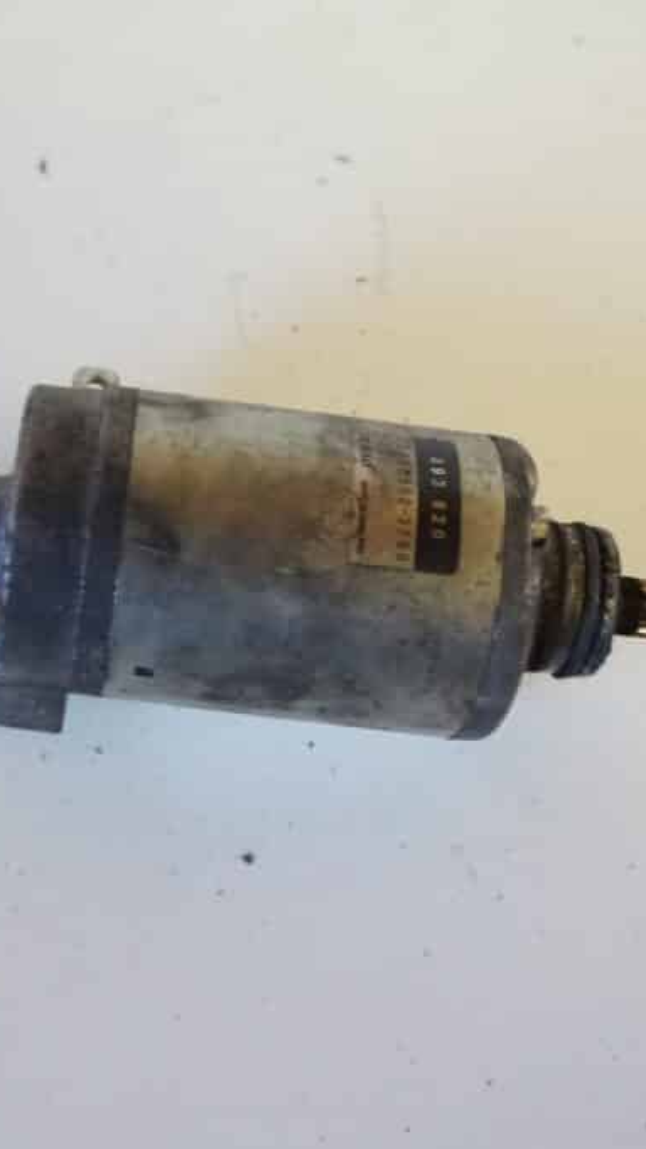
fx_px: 1584
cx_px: 194
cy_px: 574
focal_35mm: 52
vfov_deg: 39.9
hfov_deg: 22.9
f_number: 5
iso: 2500
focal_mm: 22
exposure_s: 1/60
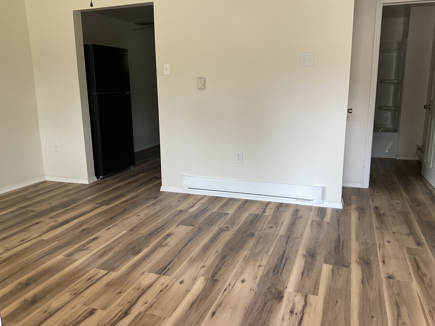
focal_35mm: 29
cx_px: 218
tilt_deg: -12.6
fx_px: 364
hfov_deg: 61.7
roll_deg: +1.2
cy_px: 163
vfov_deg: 48.2
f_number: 1.8
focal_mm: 3
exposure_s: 1/60
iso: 50
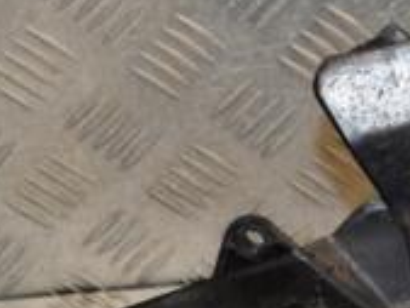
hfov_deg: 11.0
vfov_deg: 8.2
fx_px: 2118
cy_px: 456
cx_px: 403
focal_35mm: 179
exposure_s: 1/200
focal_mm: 35
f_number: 6.3
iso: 800
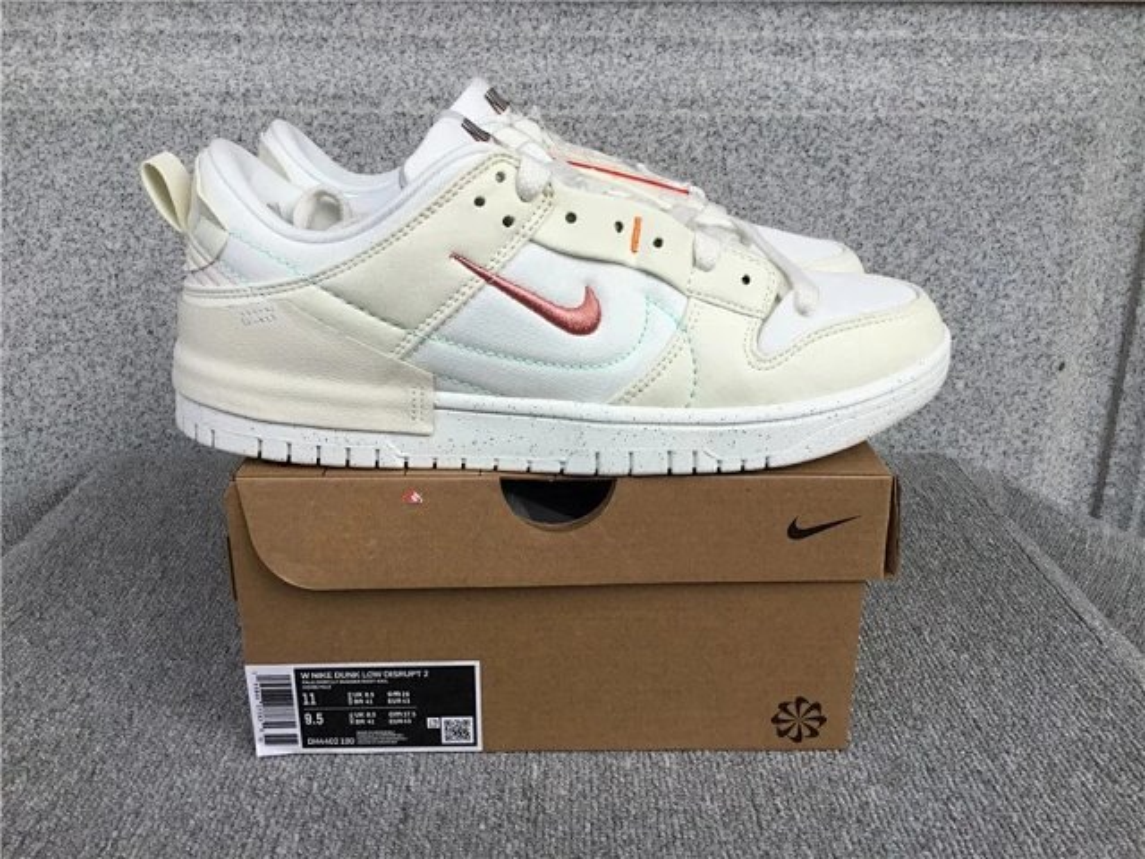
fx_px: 1025
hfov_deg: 58.4
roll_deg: +0.1
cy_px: 430
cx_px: 572
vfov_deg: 45.4
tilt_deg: -18.5
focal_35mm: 31
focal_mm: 3.3
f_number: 2.4
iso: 25
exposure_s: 1/806
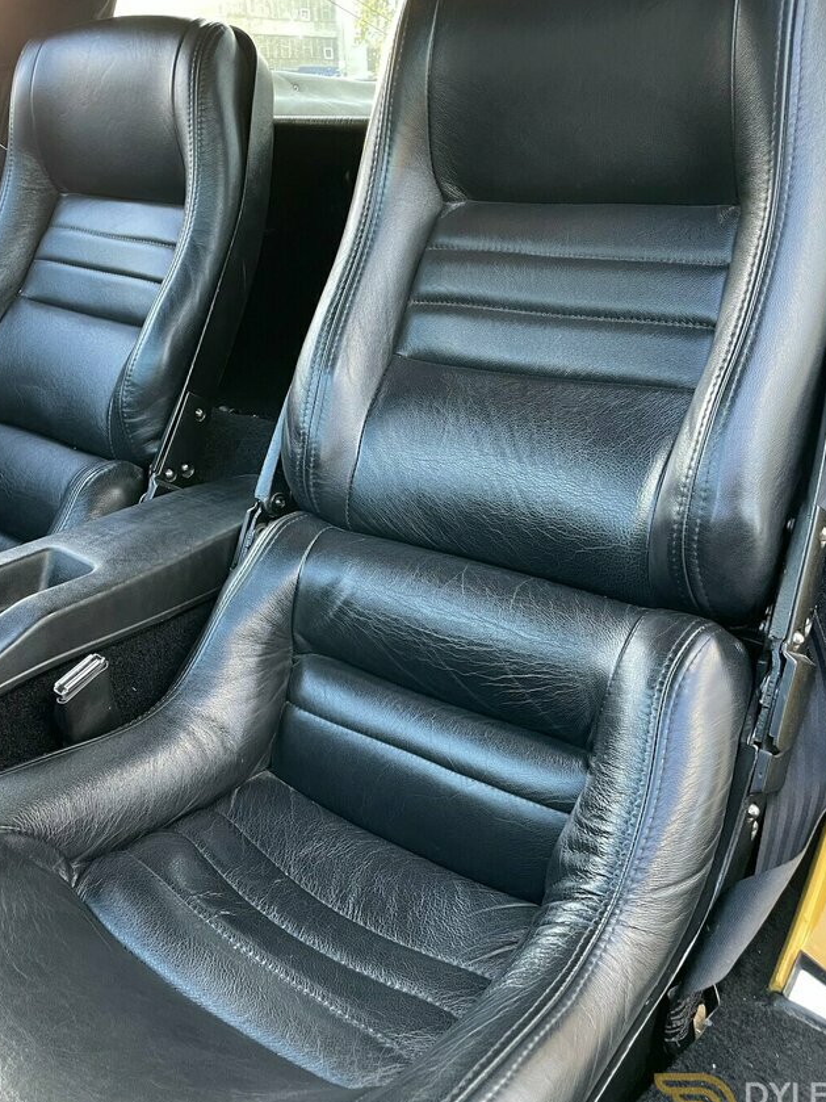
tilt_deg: -22.3
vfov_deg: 58.3
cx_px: 372
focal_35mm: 31
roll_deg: +1.6
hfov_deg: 45.4
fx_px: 987
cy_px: 507
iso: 200
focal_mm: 4.2
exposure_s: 1/60
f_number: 1.6
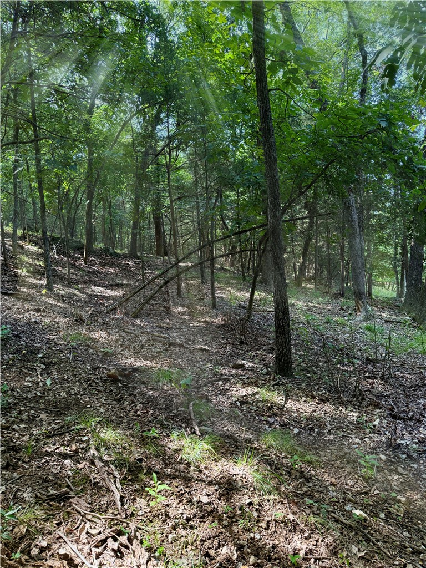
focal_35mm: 24
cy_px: 284
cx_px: 213
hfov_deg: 56.8
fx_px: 394
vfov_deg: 71.6
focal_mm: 6.76
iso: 160
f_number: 1.78
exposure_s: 1/232
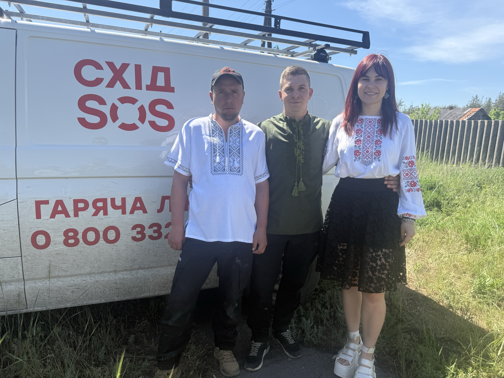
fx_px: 349
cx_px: 252
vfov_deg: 56.8
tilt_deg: -11.5
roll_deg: -1.3
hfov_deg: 71.6
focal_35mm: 24
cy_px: 189
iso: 80
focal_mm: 6.76
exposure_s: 1/2169
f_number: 1.78
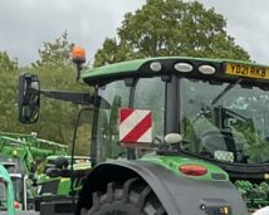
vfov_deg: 11.2
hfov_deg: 13.2
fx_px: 1042
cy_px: 342
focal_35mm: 131
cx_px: 489
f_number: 1.8
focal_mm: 3
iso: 25
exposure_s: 1/338
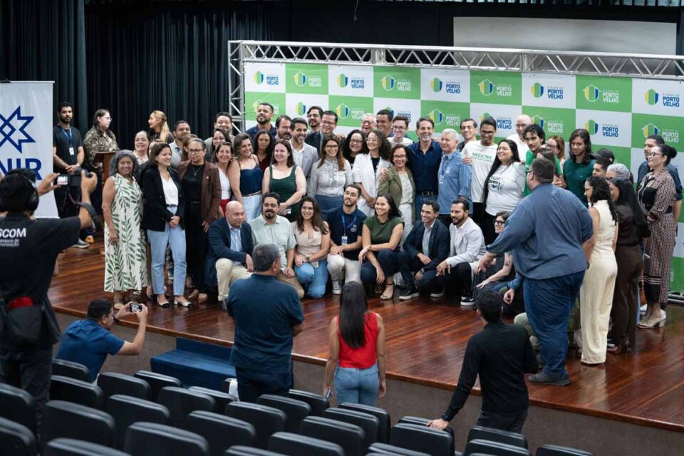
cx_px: 342
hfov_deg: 28.8
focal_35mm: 70
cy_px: 228
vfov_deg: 19.5
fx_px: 1330
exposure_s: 1/160
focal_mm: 70
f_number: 2.8
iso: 8000
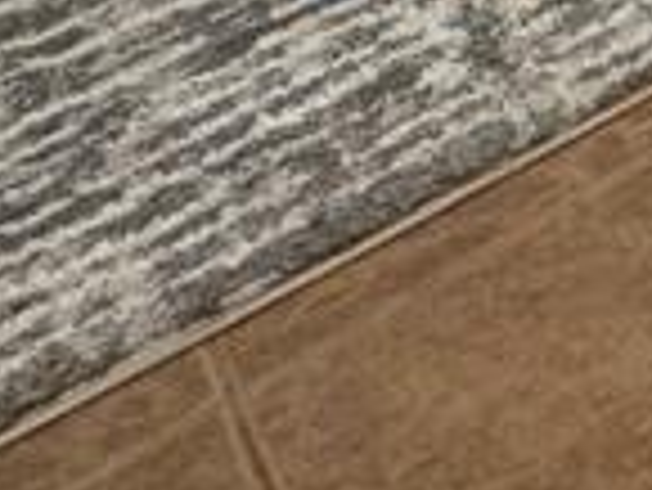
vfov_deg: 10.2
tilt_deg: -8.3
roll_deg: +1.3
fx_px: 1866
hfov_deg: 14.0
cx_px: 1547
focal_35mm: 99
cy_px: -1047
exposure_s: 1/120
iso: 160
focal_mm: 2.22
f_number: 2.2
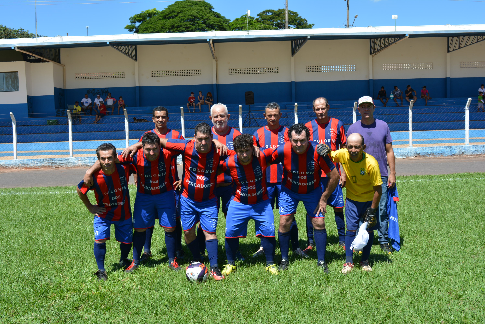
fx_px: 586
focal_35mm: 44
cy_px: 162
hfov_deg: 44.9
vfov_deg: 30.9
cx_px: 242
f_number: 8
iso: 110
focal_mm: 29
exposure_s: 1/250
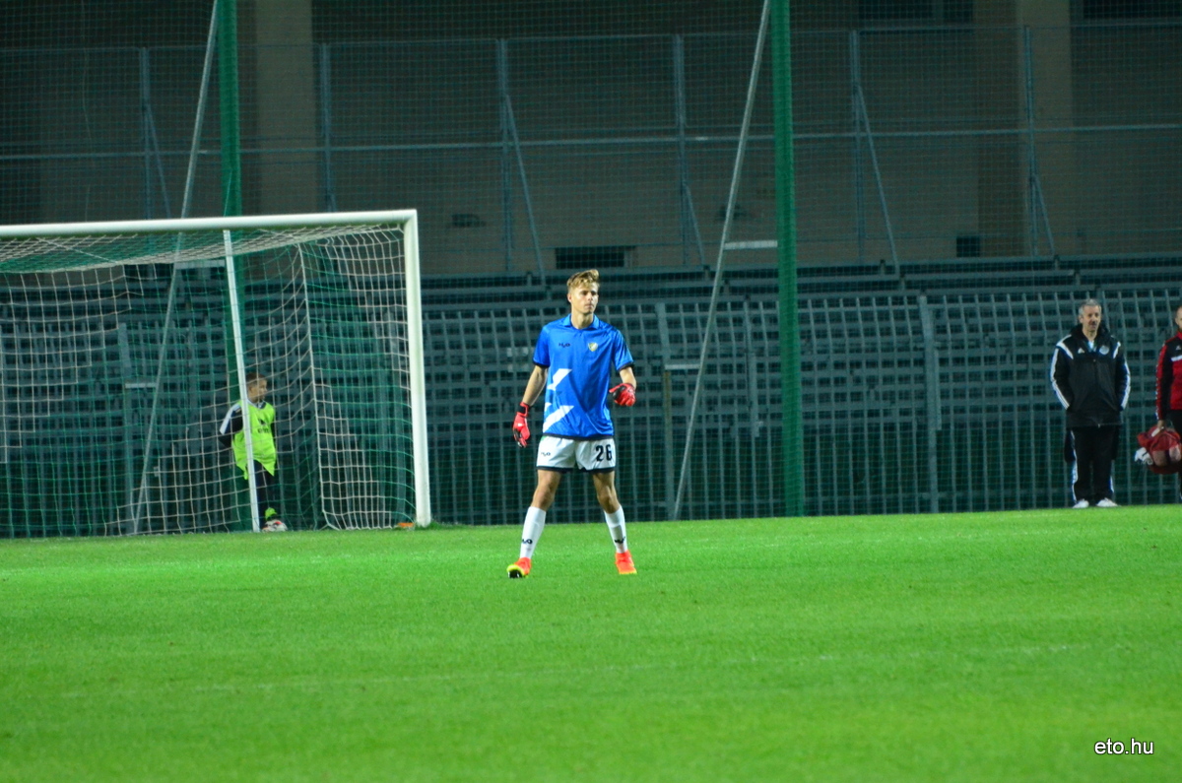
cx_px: 591
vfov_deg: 3.0
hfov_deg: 4.6
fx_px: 14745
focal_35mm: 450
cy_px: 392
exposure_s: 1/320
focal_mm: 300
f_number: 5.6
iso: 5000
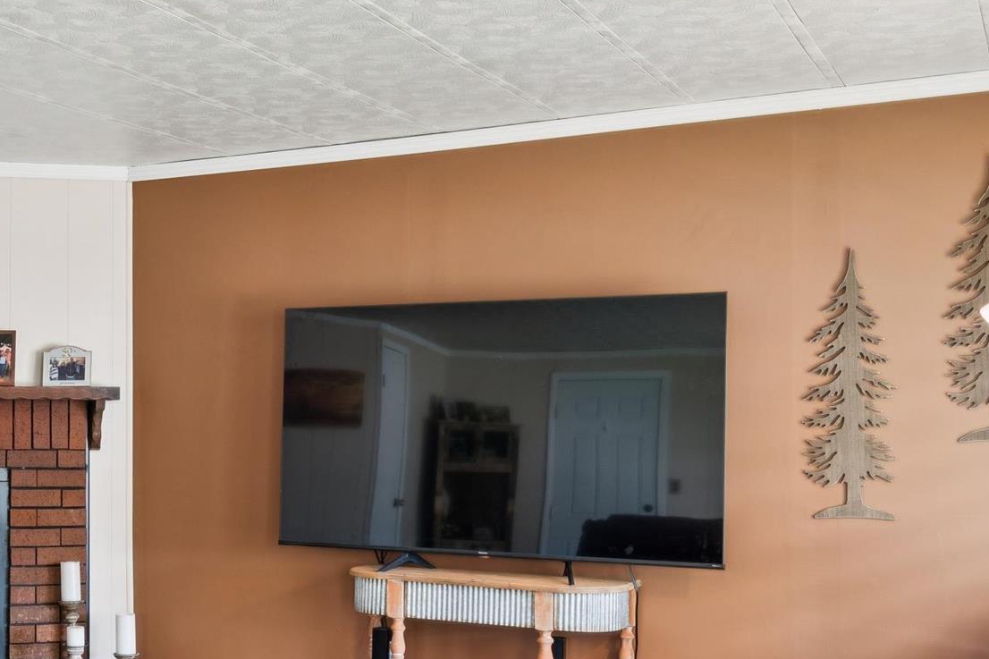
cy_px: 433
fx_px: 1419
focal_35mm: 52
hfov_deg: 36.2
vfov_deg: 26.0
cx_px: 107
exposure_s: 1/2
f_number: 13
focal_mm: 18.6
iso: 400
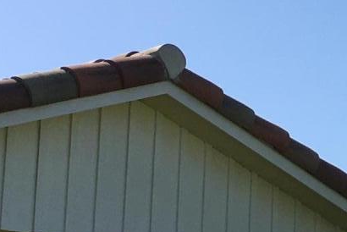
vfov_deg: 9.3
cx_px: 543
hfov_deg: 13.1
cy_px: 106
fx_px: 1418
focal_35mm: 147
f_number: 2.2
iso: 25
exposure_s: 1/1748
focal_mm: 4.15
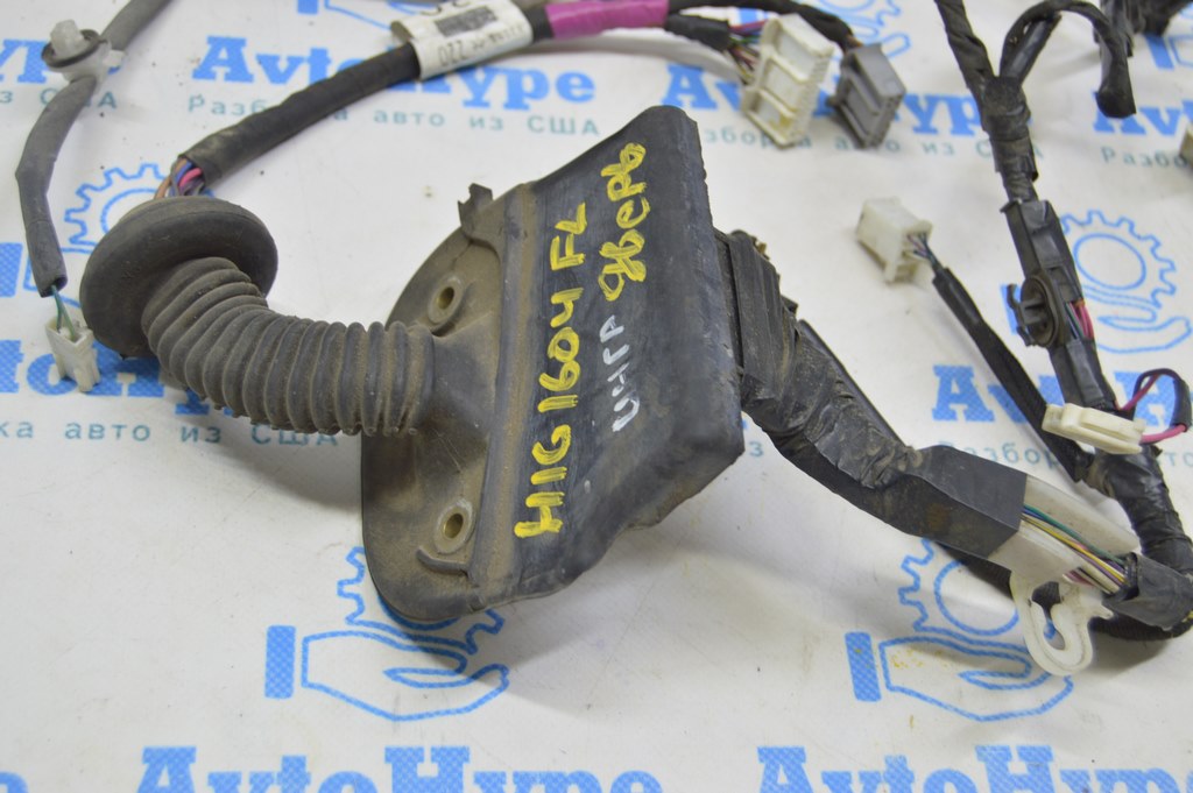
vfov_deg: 25.7
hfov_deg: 37.9
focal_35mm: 52
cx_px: 596
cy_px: 396
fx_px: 1738
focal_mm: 35
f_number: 5.6
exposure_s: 1/20
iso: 400
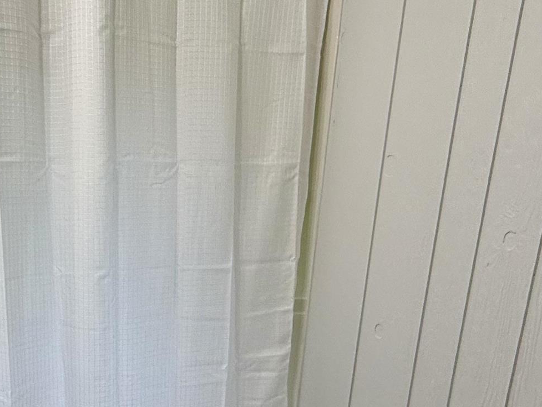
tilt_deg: -17.3
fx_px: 689
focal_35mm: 44
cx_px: 126
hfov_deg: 41.5
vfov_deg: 31.4
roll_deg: -2.1
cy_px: 364
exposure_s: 1/120
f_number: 2.2
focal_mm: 2.22
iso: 64
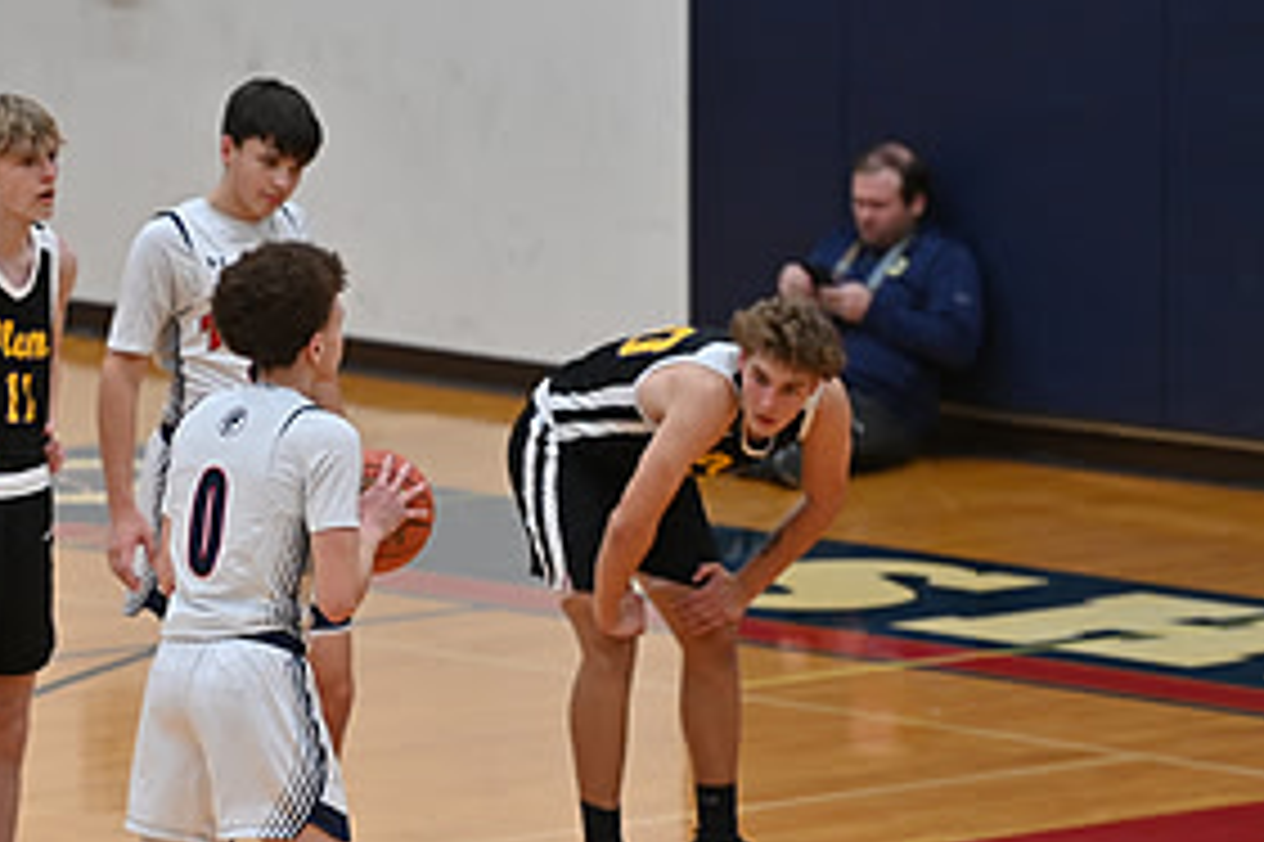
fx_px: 14106
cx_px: 229
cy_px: 639
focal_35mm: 402
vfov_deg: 3.4
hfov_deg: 5.1
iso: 640
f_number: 4
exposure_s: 1/200
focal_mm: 195
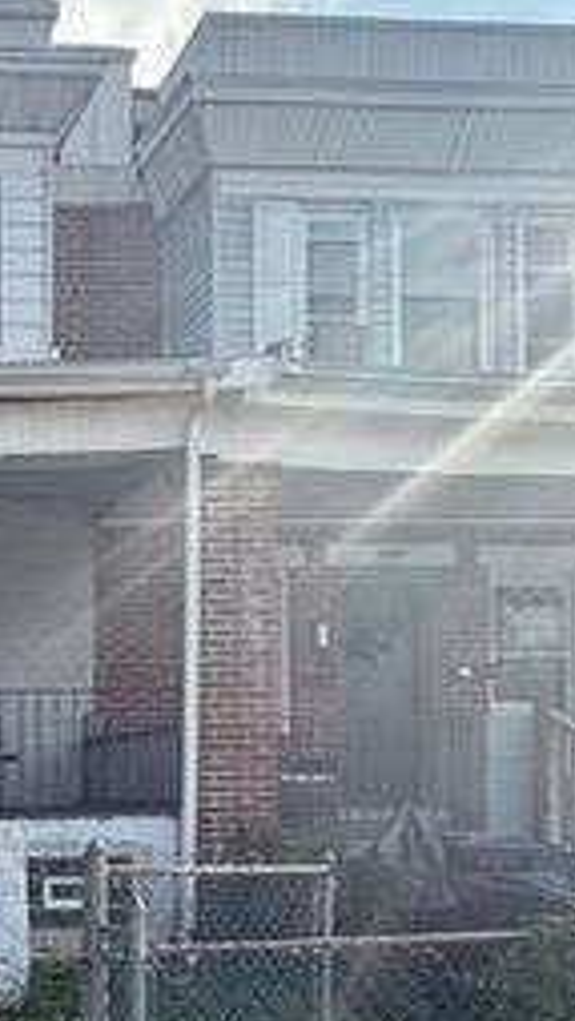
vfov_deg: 47.9
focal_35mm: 40
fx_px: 1083
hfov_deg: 24.2
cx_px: -257
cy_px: 806
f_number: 2.2
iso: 50
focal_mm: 2.22
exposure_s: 1/411
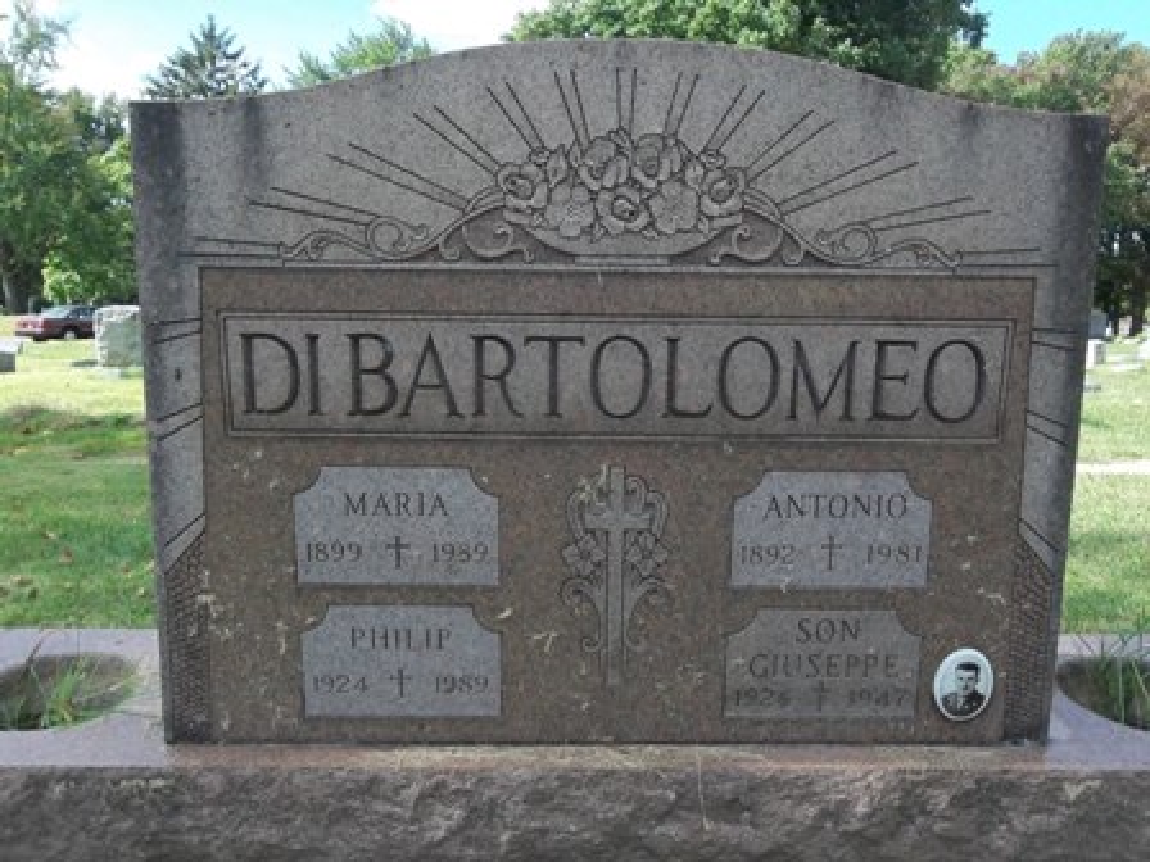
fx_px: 1063
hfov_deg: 56.8
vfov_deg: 44.2
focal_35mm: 32
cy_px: 431
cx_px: 575
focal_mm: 5.7
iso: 80
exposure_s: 1/250
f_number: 3.7
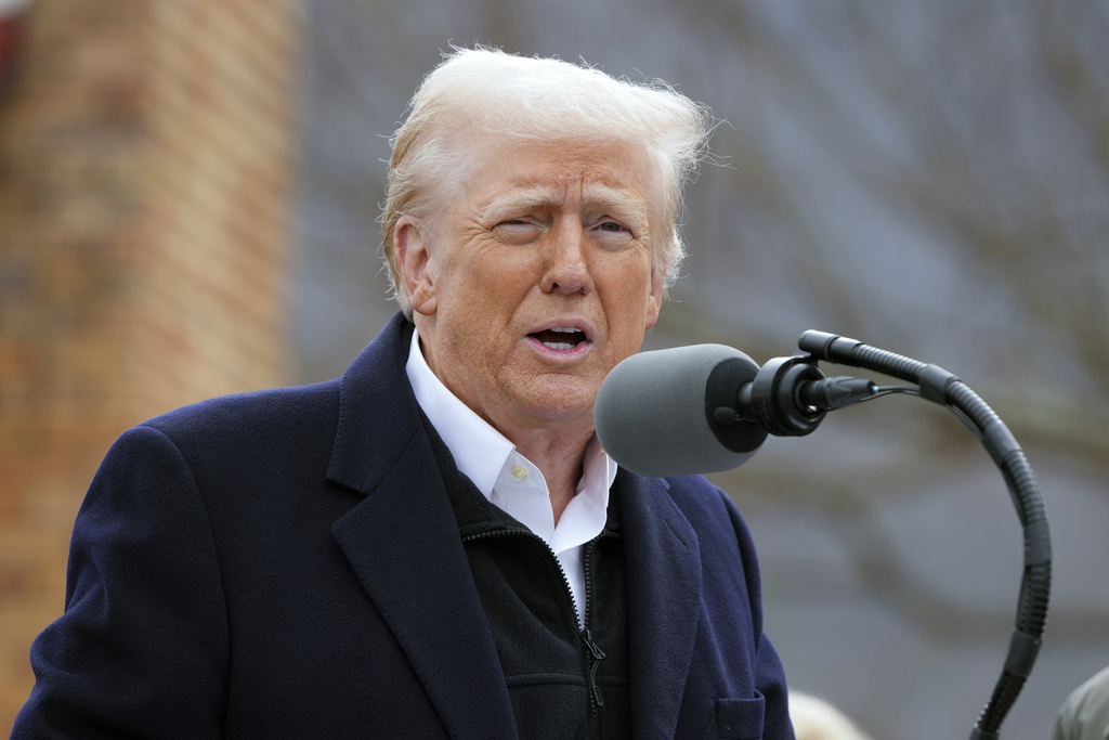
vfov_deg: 4.6
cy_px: 370
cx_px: 554
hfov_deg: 6.9
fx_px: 9150
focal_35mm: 297
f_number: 4
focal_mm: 198
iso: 400
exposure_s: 1/1000
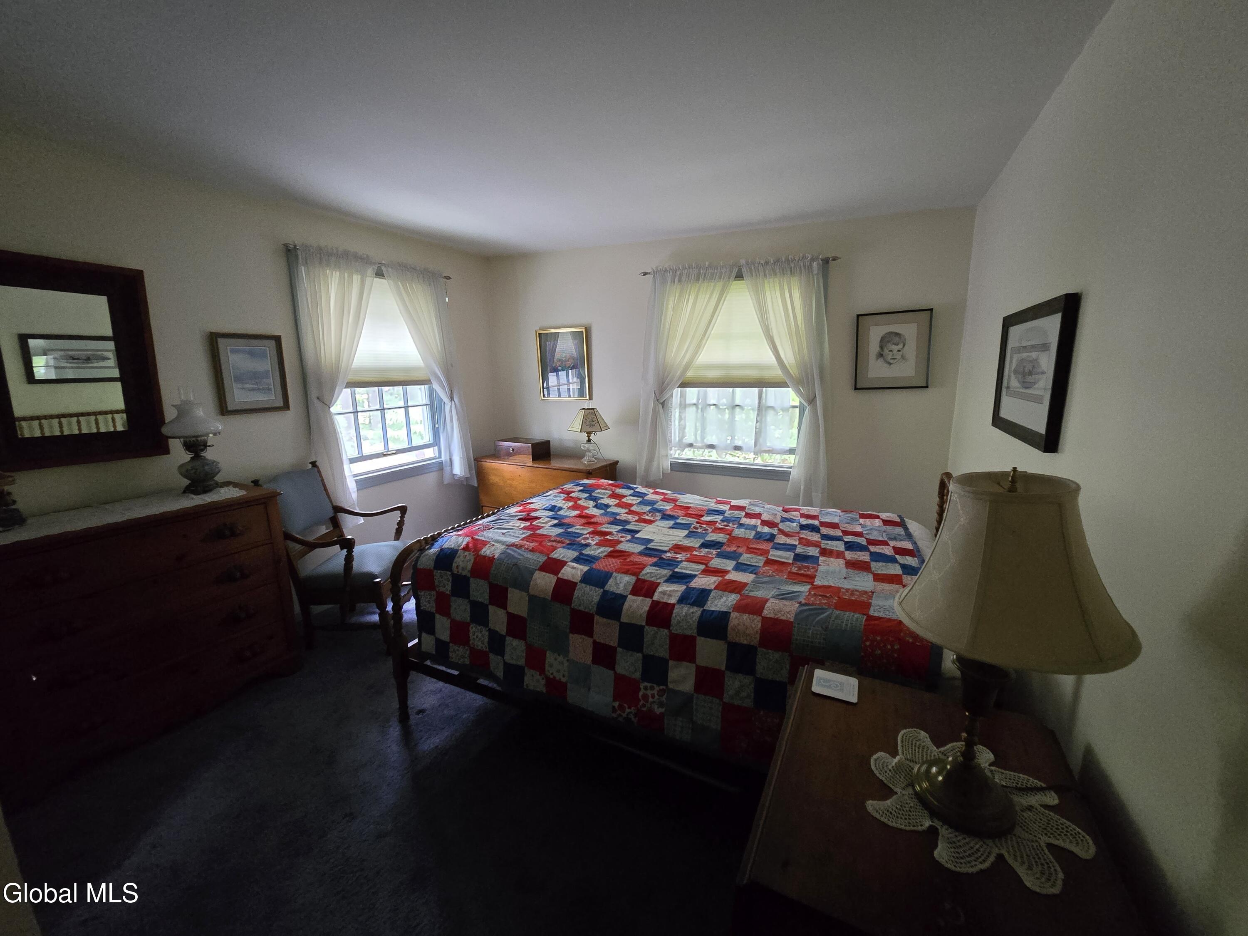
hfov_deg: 106.2
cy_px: 468
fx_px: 469
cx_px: 624
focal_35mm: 13
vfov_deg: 89.9
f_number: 2.2
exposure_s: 1/24
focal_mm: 2.2
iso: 1250
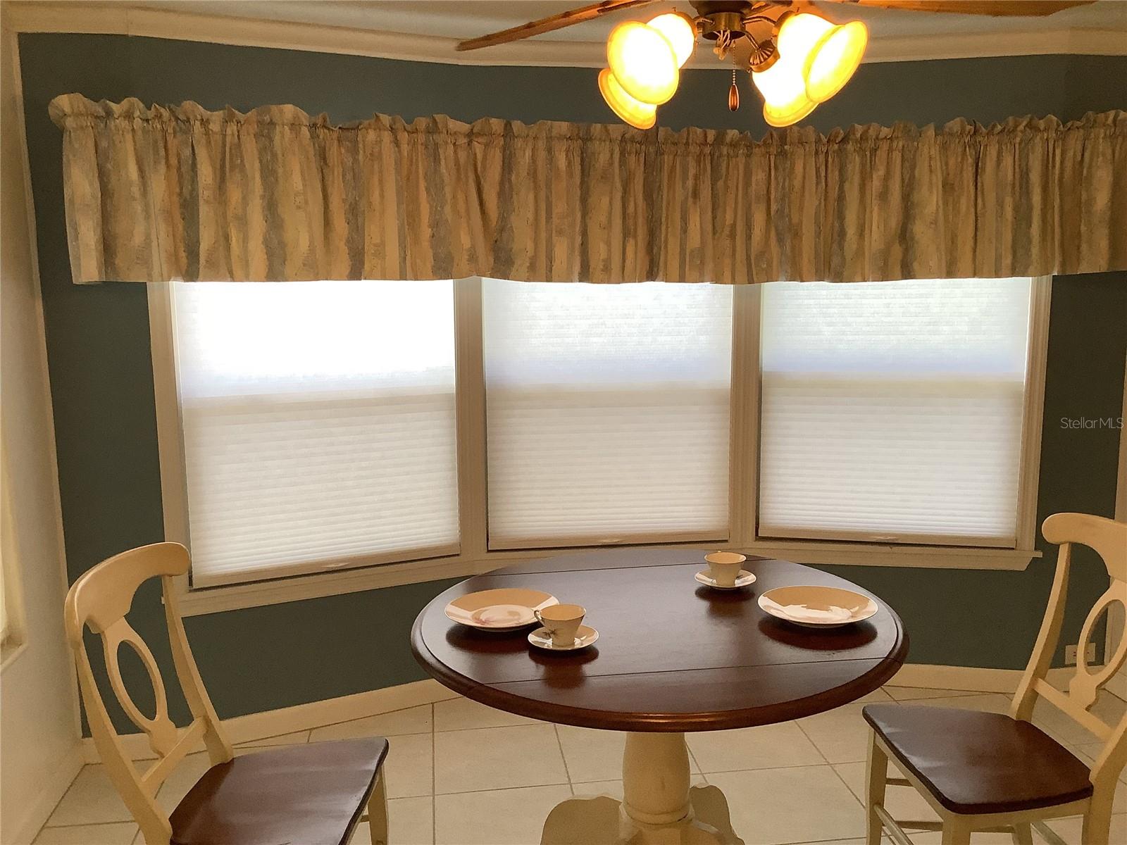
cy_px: 422
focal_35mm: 31
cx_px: 564
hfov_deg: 58.4
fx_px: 1009
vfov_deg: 45.4
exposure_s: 1/120
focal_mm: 3.3
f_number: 2.4
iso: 80
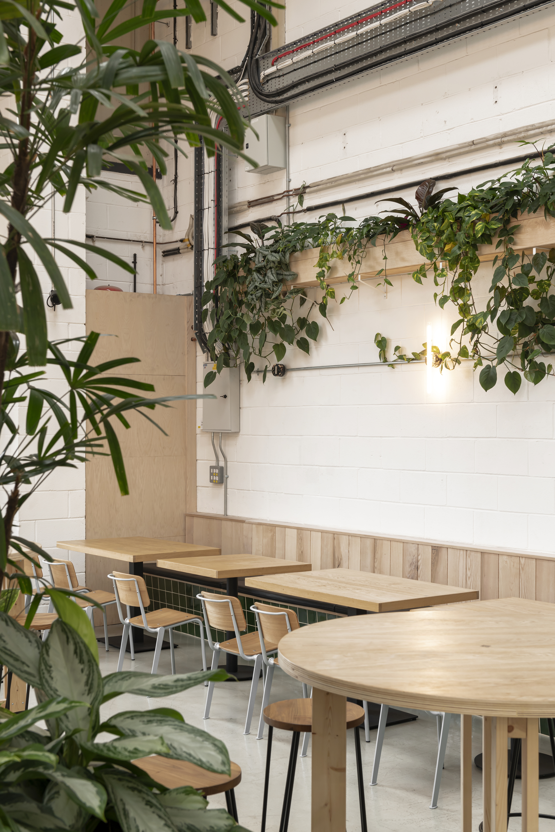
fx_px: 1110
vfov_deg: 41.1
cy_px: 416
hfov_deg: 28.1
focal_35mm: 48
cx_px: 278
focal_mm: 48
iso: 200
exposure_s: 1/4
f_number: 10
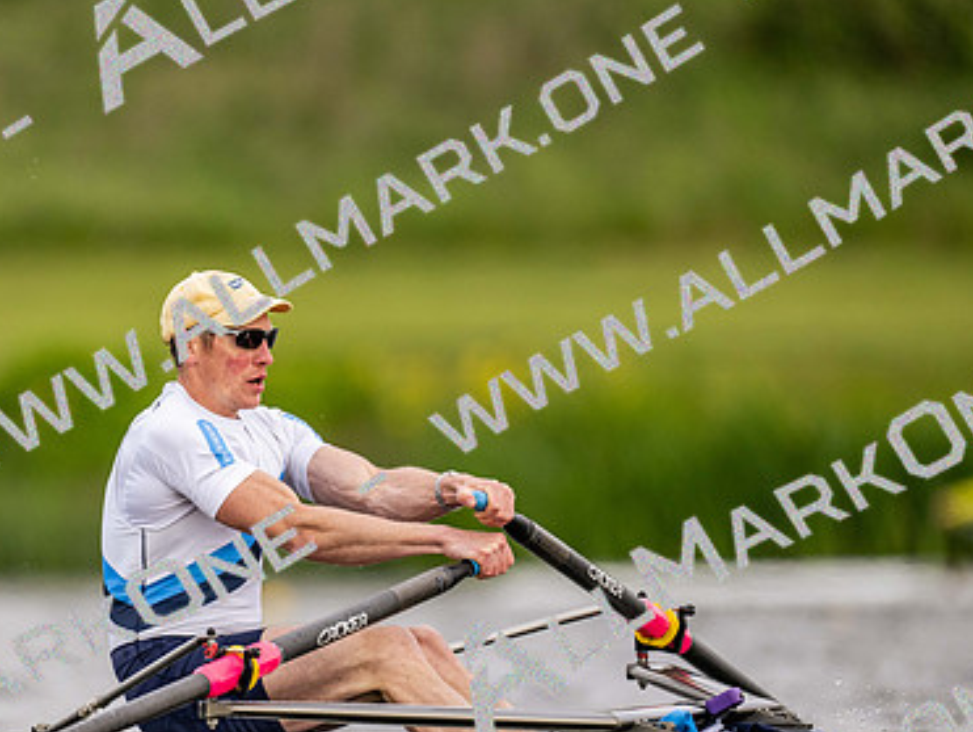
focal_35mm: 901
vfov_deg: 1.7
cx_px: 239
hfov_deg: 2.2
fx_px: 25350
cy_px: 497
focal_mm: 600
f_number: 4
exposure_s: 1/2500
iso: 720
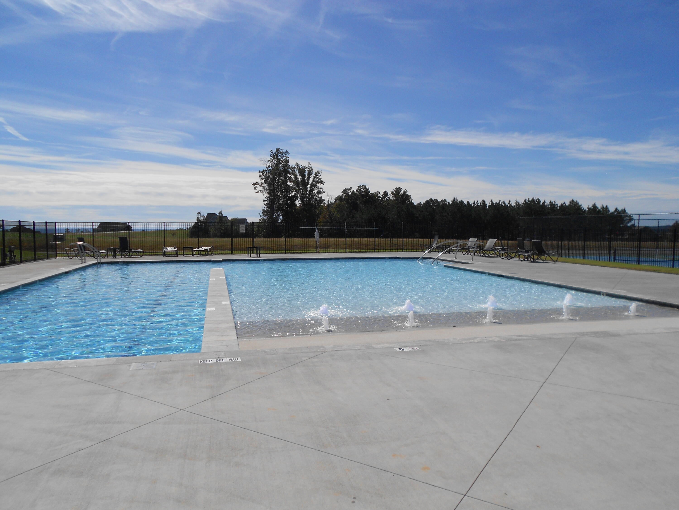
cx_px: 340
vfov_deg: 53.1
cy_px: 255
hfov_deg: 67.3
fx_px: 510
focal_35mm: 26
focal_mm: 4.6
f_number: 8
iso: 80
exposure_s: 1/400
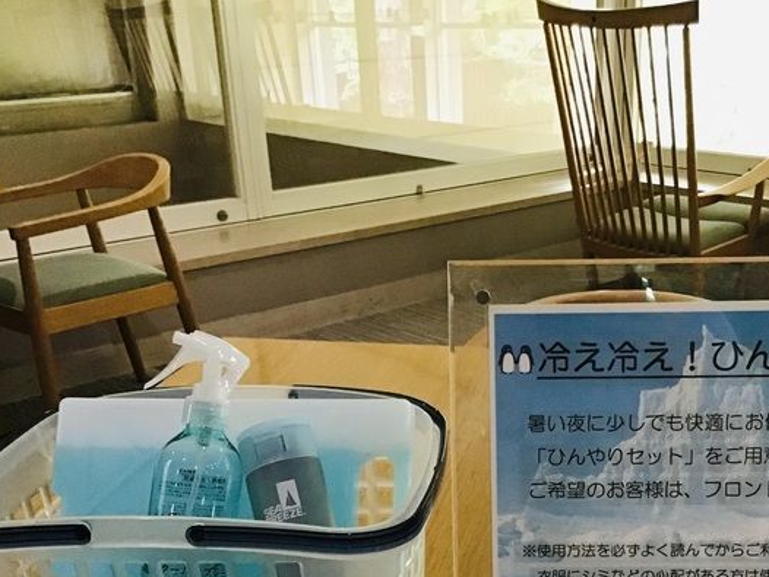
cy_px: 442
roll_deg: +0.0
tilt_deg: -23.7
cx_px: 521
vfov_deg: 29.7
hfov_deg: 39.1
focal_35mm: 48
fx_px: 1067
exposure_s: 1/20
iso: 200
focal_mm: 3.3
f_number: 2.4
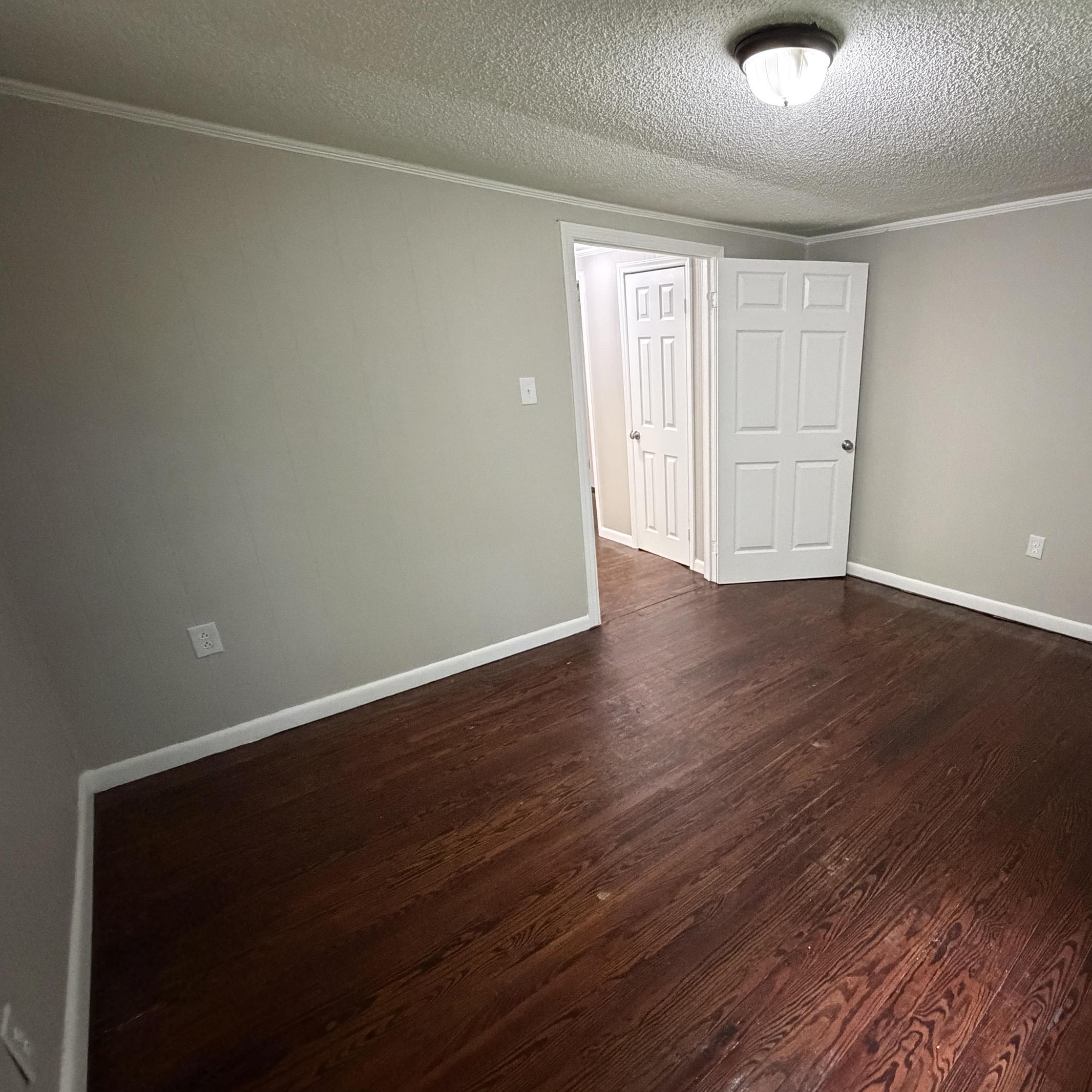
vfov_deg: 84.0
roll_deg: +0.3
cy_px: 559
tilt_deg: -18.2
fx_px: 607
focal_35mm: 17
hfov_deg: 81.3
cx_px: 723
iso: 1250
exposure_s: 1/60
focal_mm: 2.22
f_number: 2.2
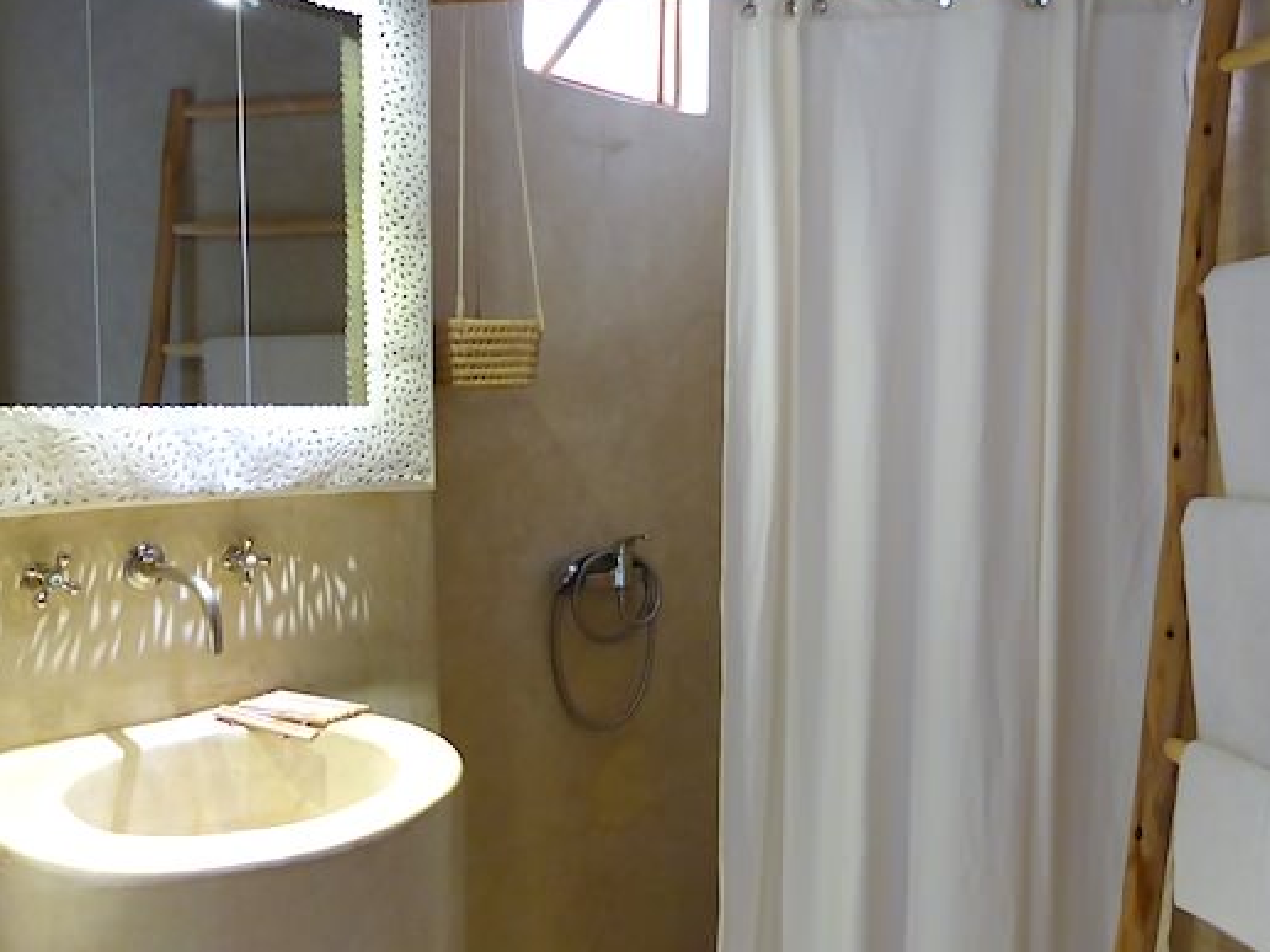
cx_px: 665
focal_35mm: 31
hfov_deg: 58.3
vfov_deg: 45.4
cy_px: 443
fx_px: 1137
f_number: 3.3
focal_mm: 4.3
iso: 400
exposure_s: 1/15
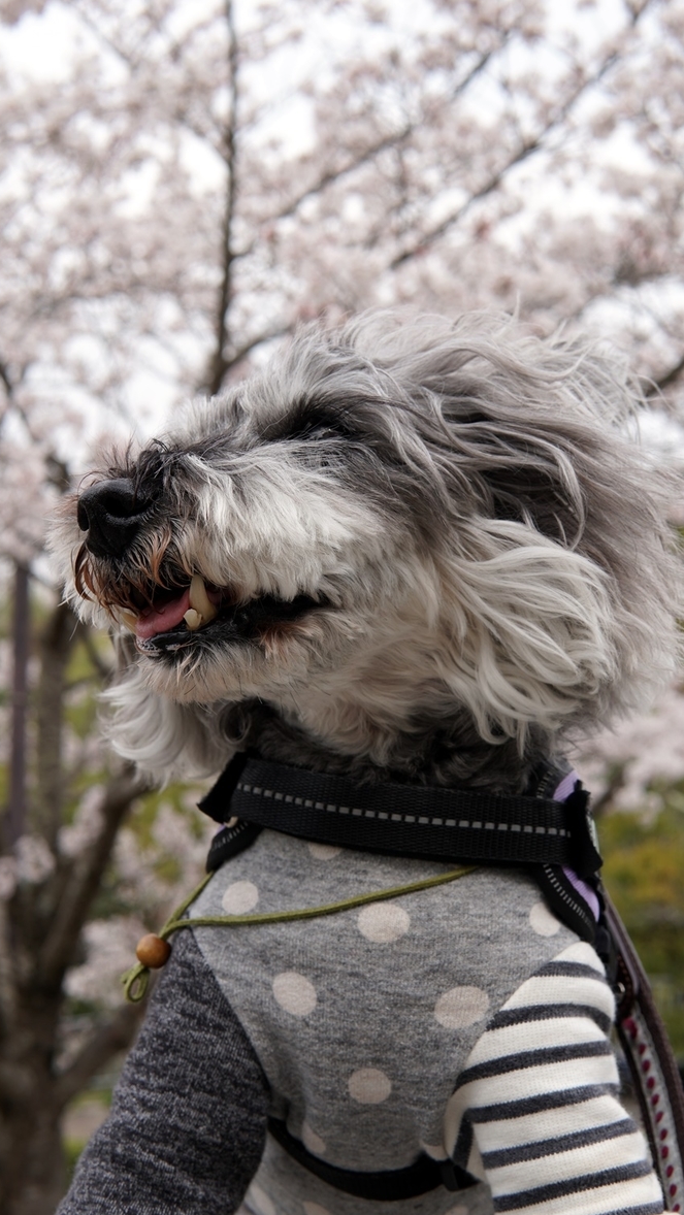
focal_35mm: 48
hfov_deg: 24.9
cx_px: 362
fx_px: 1547
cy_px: 617
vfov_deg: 42.9
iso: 100
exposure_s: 1/200
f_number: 6.3
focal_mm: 30
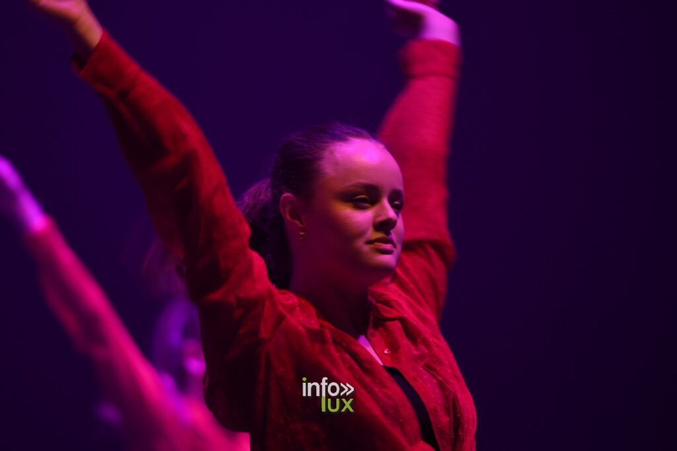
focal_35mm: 292
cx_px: 338
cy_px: 226
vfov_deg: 4.7
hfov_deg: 7.1
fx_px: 5489
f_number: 2.8
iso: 1000
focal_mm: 195
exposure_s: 1/100
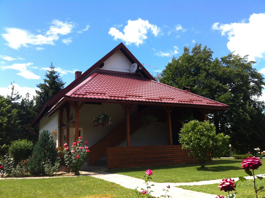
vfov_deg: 40.6
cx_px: 132
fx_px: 268
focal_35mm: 35
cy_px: 99
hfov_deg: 52.7
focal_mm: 3.85
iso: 80
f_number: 2.8
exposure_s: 1/603
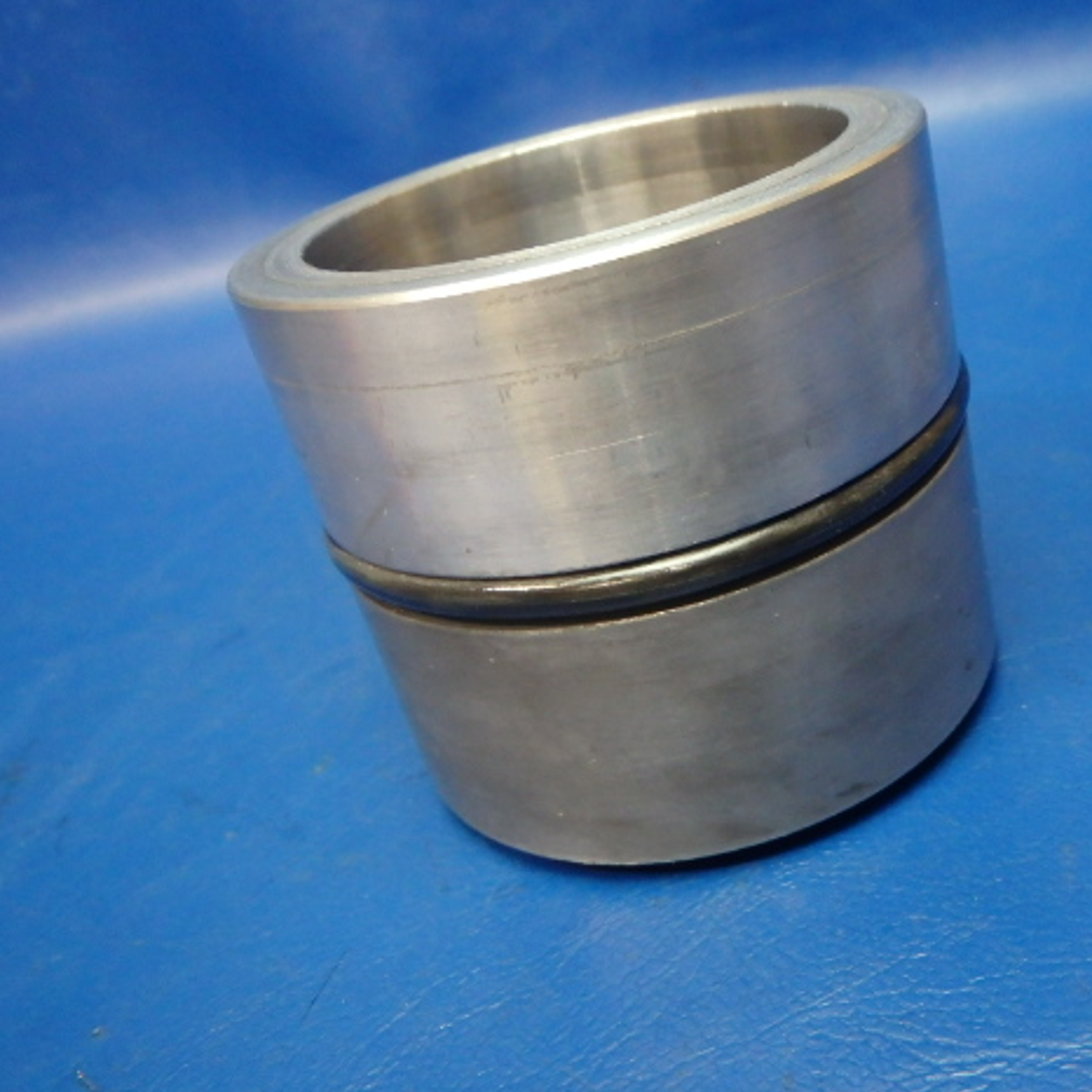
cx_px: 731
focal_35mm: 34
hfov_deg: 47.6
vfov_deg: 48.4
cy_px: 537
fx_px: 1213
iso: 800
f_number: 3.9
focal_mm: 5
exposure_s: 1/30
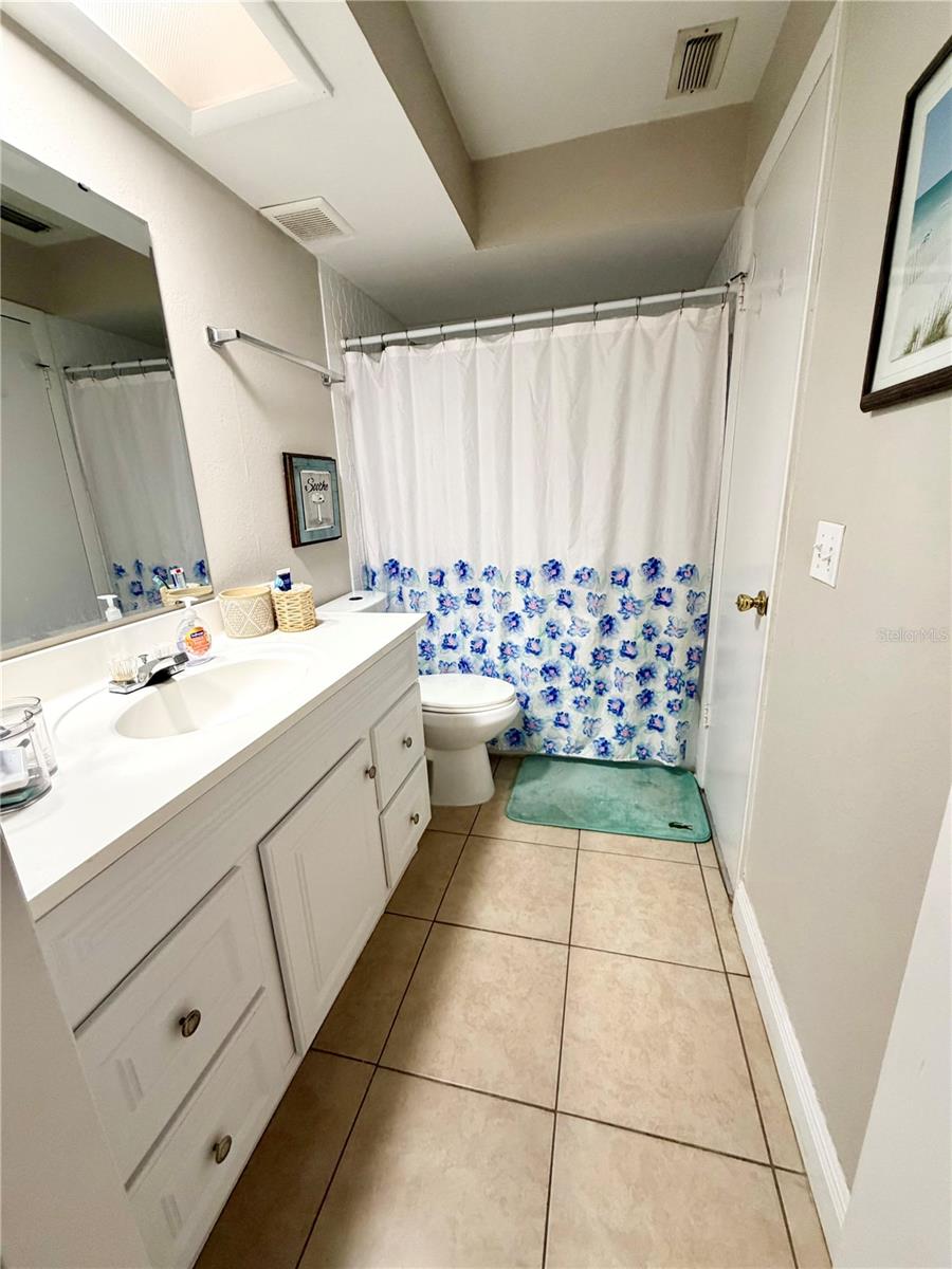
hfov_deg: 85.7
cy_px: 634
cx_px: 476
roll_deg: +2.0
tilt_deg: -14.9
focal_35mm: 14
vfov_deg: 102.1
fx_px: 513
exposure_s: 1/60
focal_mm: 2.22
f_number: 2.2
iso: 250
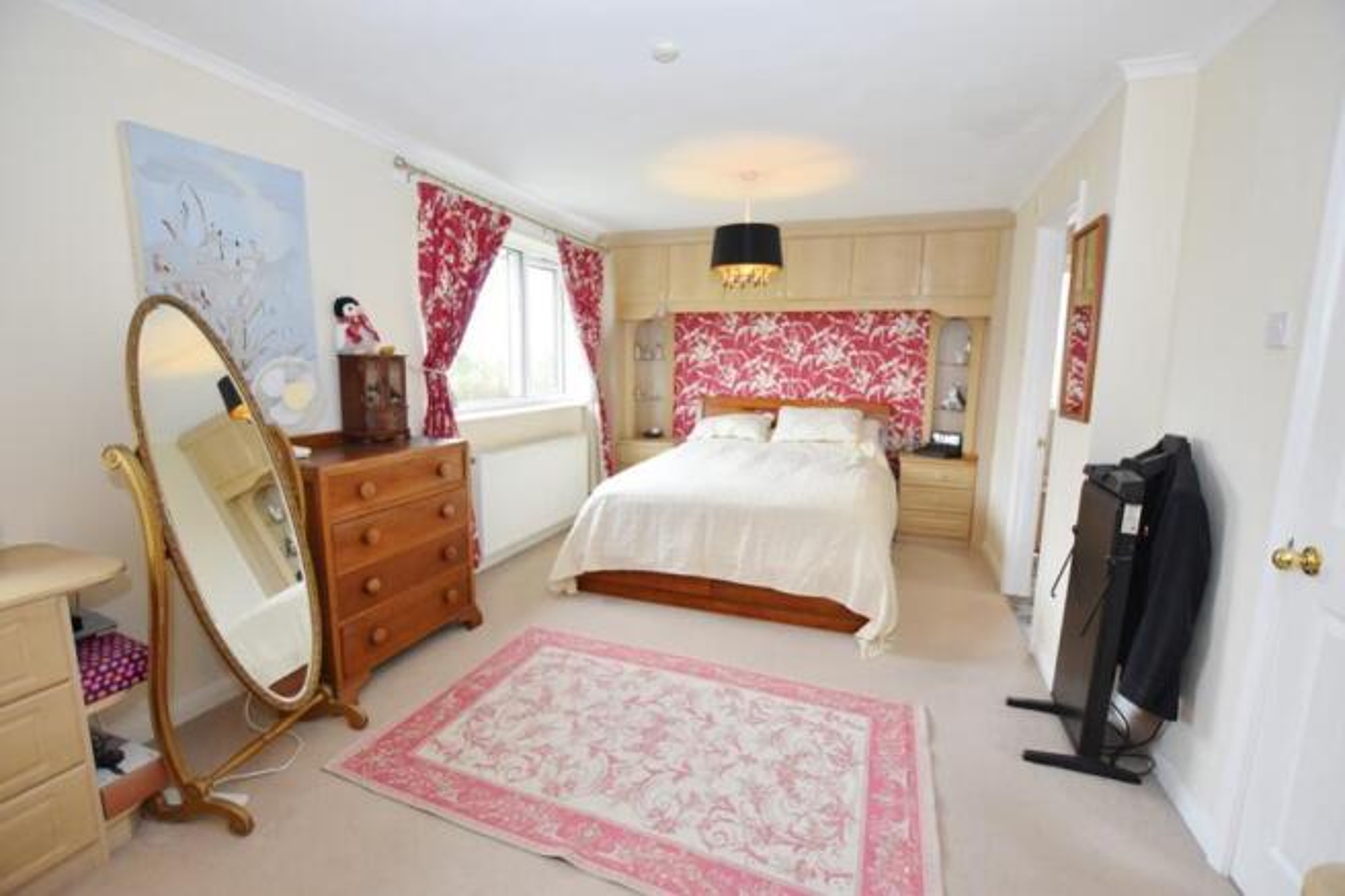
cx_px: 672
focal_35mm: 15
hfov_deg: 100.4
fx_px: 560
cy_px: 448
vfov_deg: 77.3
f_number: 3.5
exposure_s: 1/125
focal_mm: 10
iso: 900
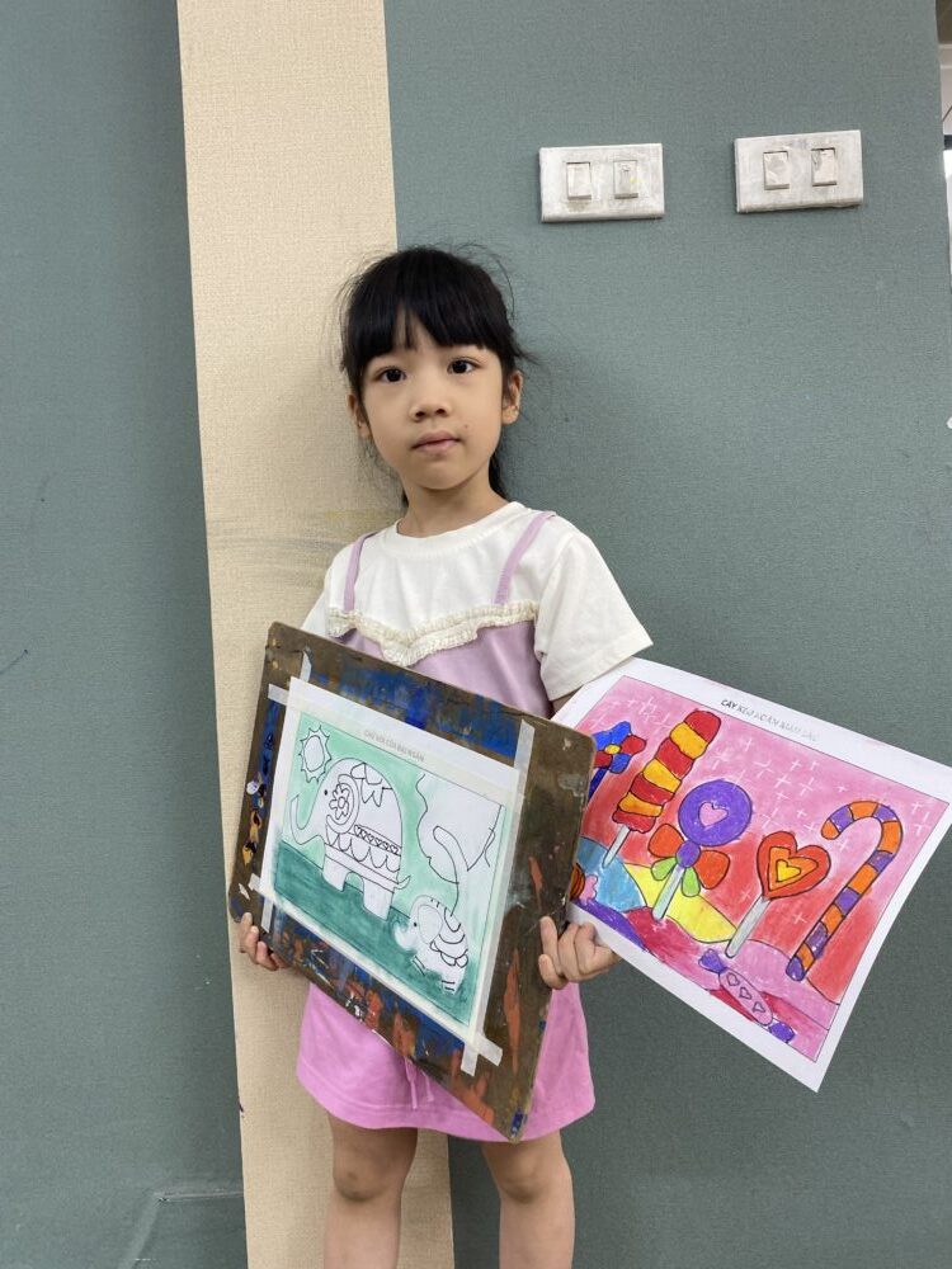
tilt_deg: +1.2
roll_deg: +2.5
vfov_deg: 67.3
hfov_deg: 53.1
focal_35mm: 26
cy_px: 634
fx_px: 953
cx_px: 476
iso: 125
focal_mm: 4.25
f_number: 1.8
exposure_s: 1/100
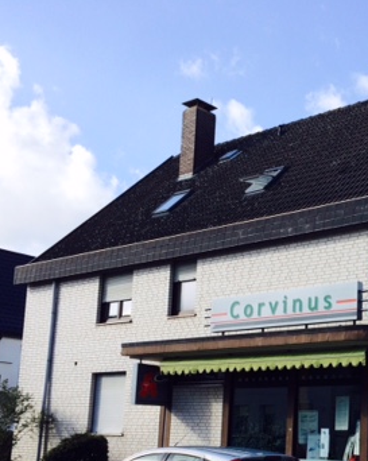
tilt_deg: +7.3
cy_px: 318
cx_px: 356
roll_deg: -0.4
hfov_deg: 27.2
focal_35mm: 53
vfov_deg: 35.0
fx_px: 723
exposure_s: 1/1140
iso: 32
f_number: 2.2
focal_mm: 4.15
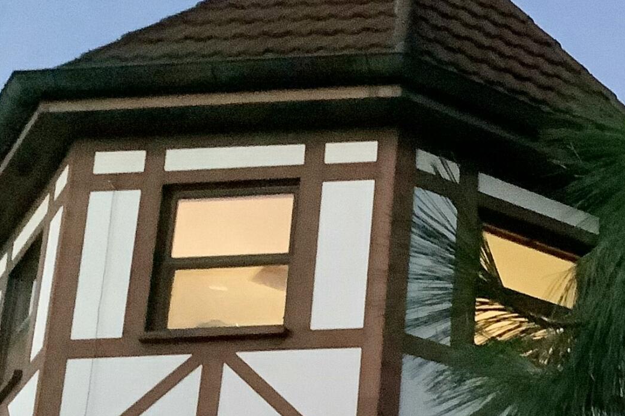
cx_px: 881
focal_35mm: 93
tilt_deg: +17.4
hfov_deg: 19.6
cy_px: 568
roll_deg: +0.6
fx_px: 1614
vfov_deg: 14.0
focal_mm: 3.3
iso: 800
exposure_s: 1/15
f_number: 2.4
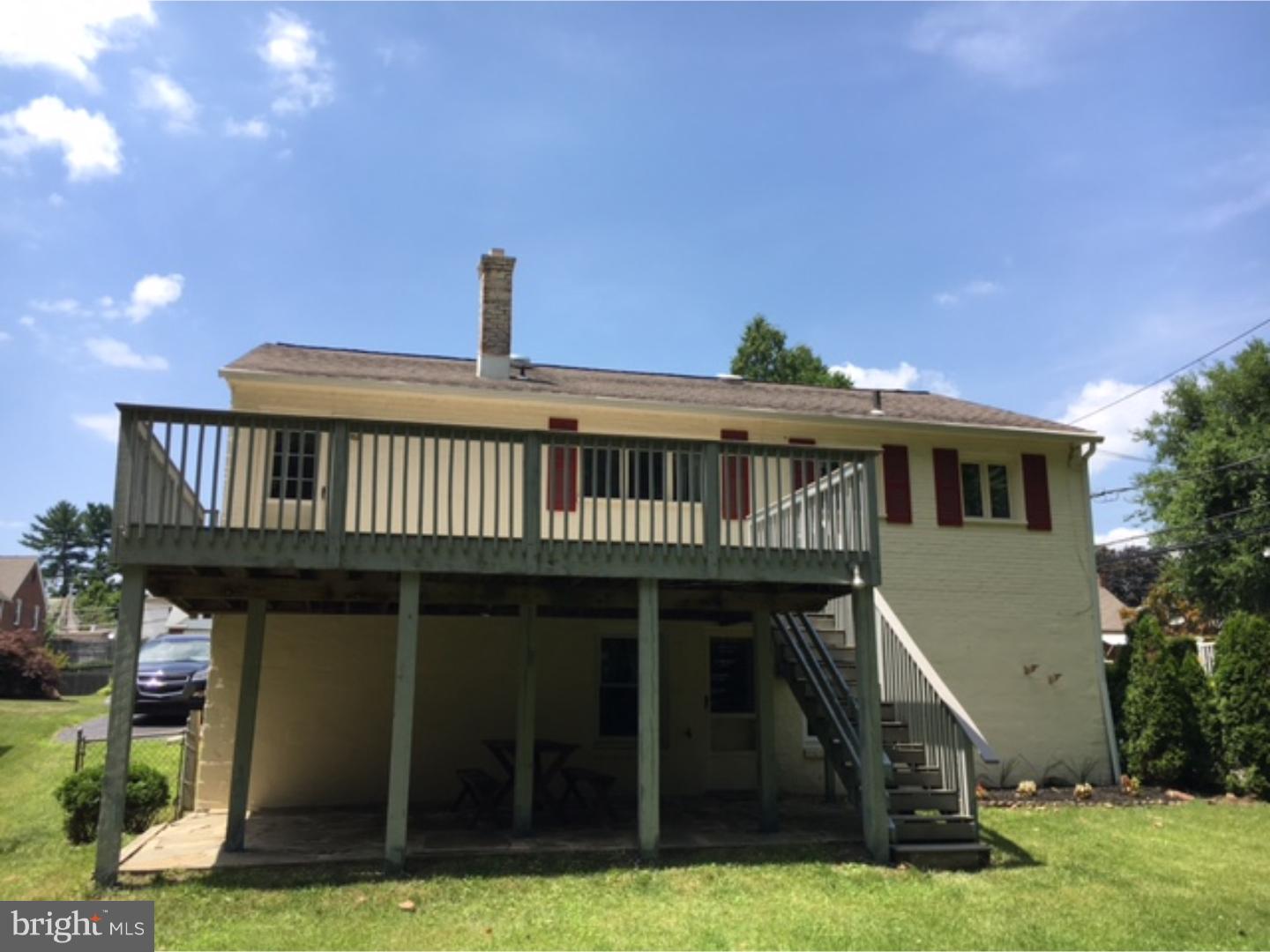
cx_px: 635
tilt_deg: +14.7
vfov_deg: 48.2
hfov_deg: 61.7
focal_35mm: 29
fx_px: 1064
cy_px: 476
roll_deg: -0.1
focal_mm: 4.15
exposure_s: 1/1054
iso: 25
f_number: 2.2
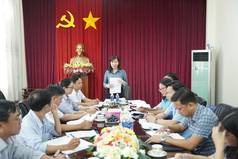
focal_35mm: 39
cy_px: 80
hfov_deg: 49.6
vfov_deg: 34.2
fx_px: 258
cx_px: 119
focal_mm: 39
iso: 2000
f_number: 2.8
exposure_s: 1/200
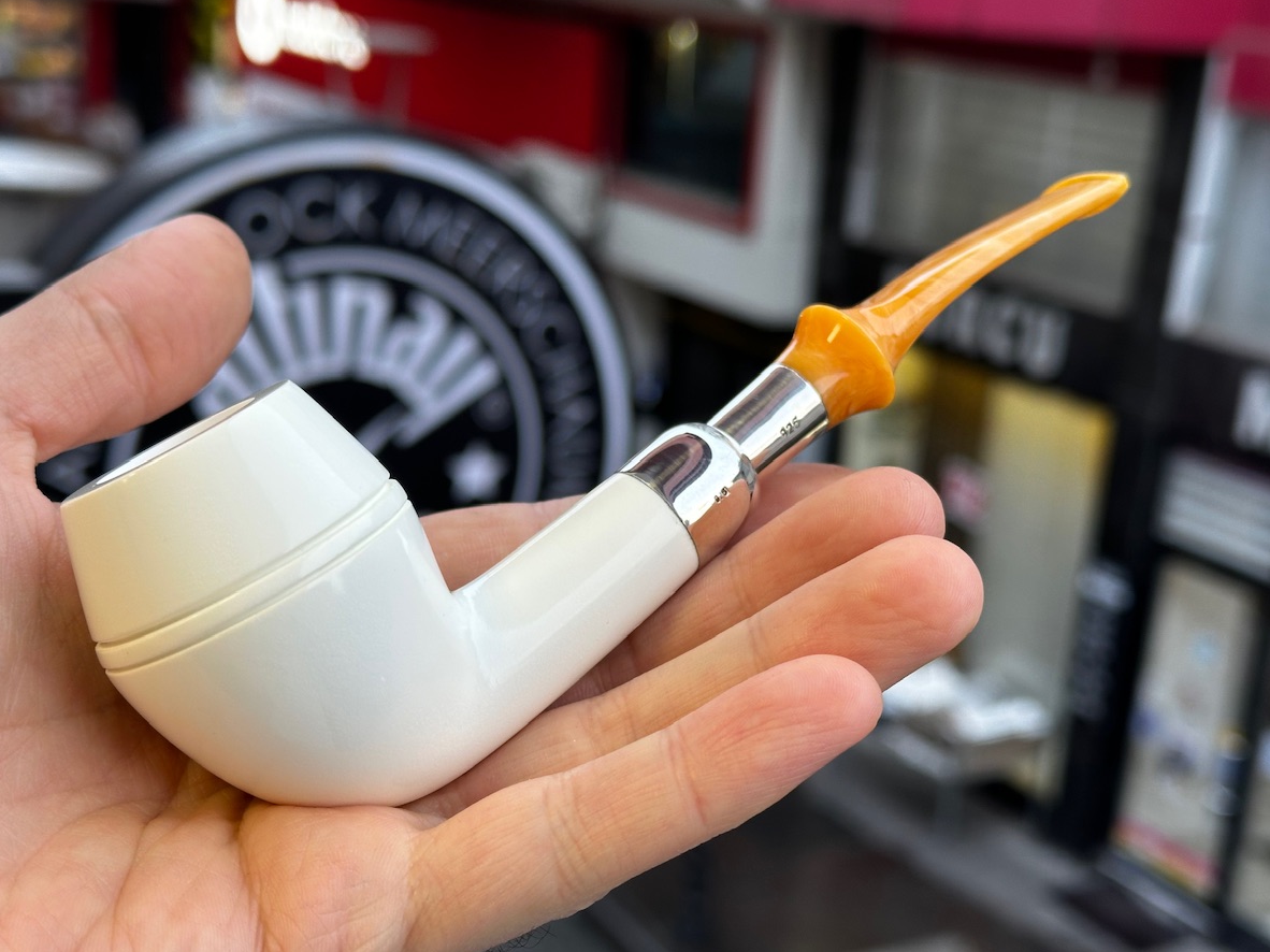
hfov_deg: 36.8
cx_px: 610
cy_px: 501
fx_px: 1907
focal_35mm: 52
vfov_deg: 28.0
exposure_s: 1/100
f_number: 1.78
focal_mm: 6.86
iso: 80
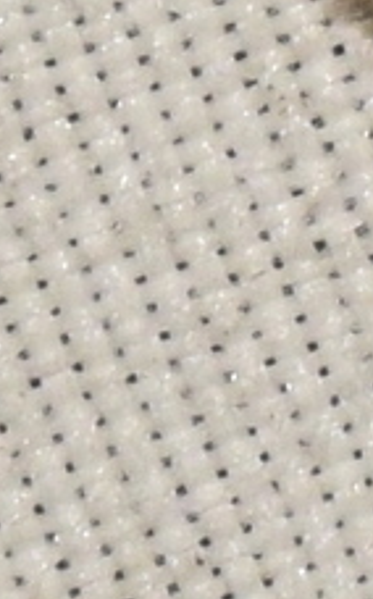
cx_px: 1118
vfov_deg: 2.3
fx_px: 14692
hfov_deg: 1.4
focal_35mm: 901
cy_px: -87
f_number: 14
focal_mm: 140
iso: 500
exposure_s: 1/160
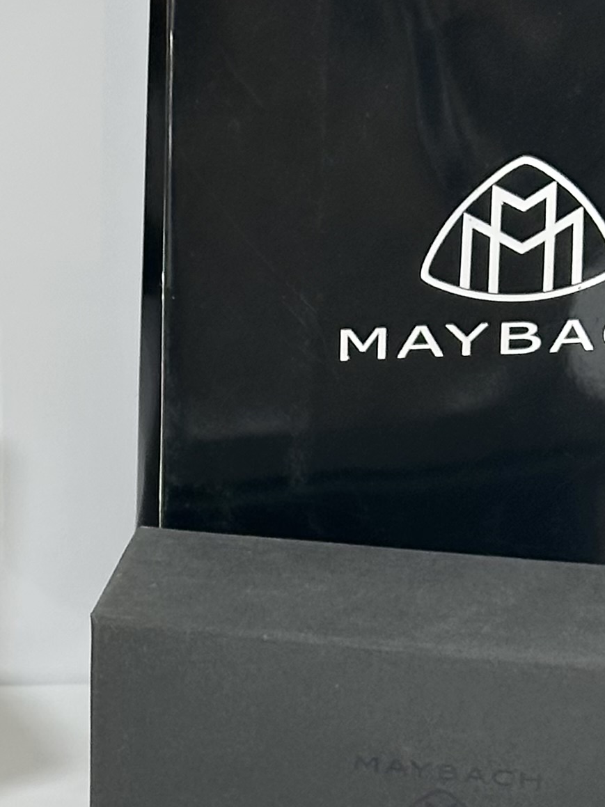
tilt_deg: -26.2
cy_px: 774
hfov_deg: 8.7
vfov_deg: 11.7
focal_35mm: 167
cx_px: -262
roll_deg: +2.2
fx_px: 3892
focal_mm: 6.86
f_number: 1.78
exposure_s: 1/107
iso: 80
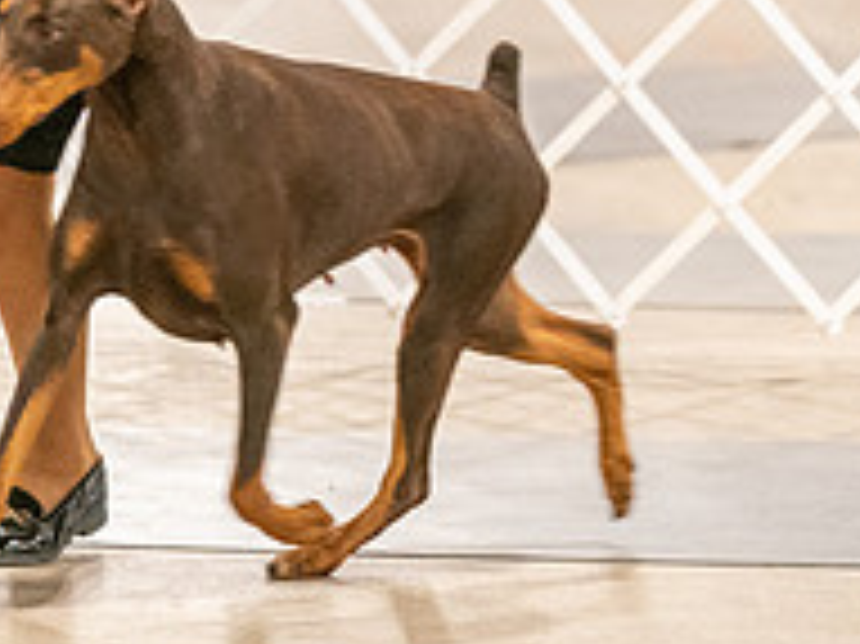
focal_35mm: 480
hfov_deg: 4.1
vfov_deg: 3.1
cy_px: -151
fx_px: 11918
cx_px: 392
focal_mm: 164
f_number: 3.2
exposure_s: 1/250
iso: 6400
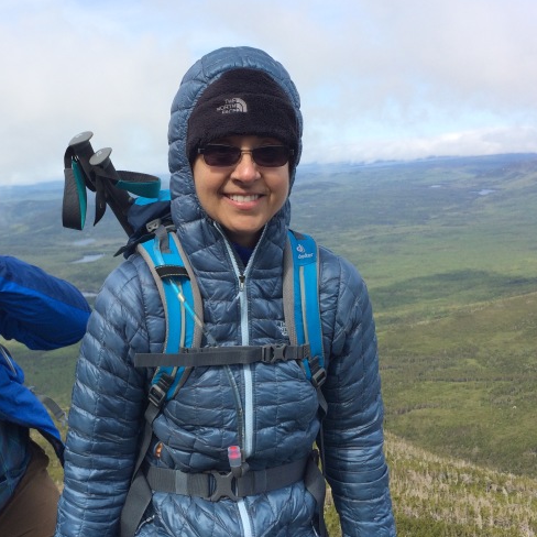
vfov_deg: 40.0
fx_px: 737
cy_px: 273
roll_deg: +4.3
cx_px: 158
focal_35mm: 42
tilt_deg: -12.4
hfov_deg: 39.3
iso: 32
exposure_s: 1/1866
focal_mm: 4.15
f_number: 2.2
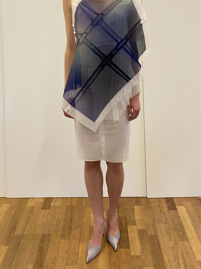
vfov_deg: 67.3
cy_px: 134
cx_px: 100
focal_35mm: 26
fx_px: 201
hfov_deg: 53.1
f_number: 1.8
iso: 125
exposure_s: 1/50
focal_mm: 4.25
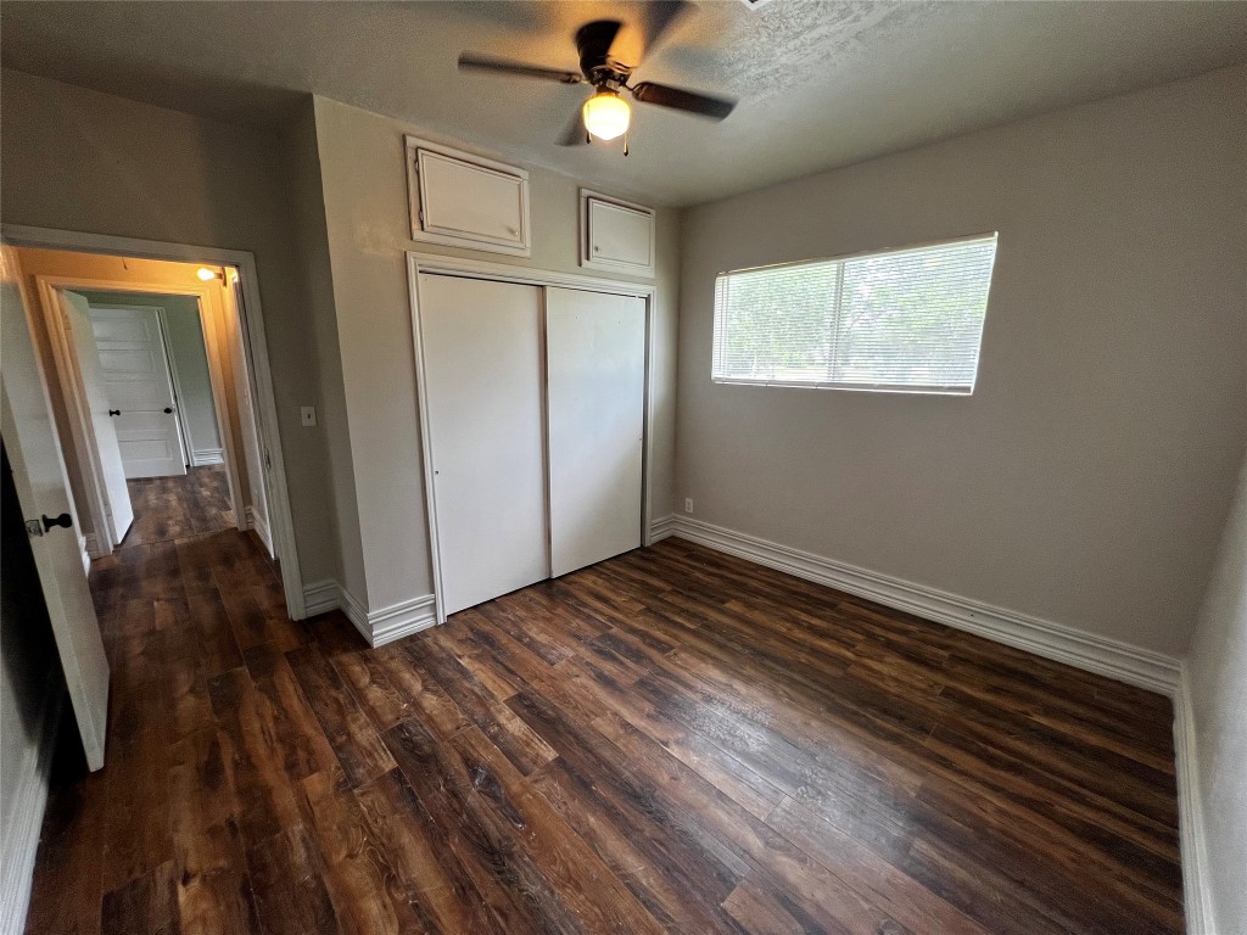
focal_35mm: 13
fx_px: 468
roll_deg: -0.4
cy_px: 468
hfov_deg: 106.2
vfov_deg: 89.9
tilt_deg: -12.8
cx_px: 624
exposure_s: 1/120
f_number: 1.8
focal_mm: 1.57
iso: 125
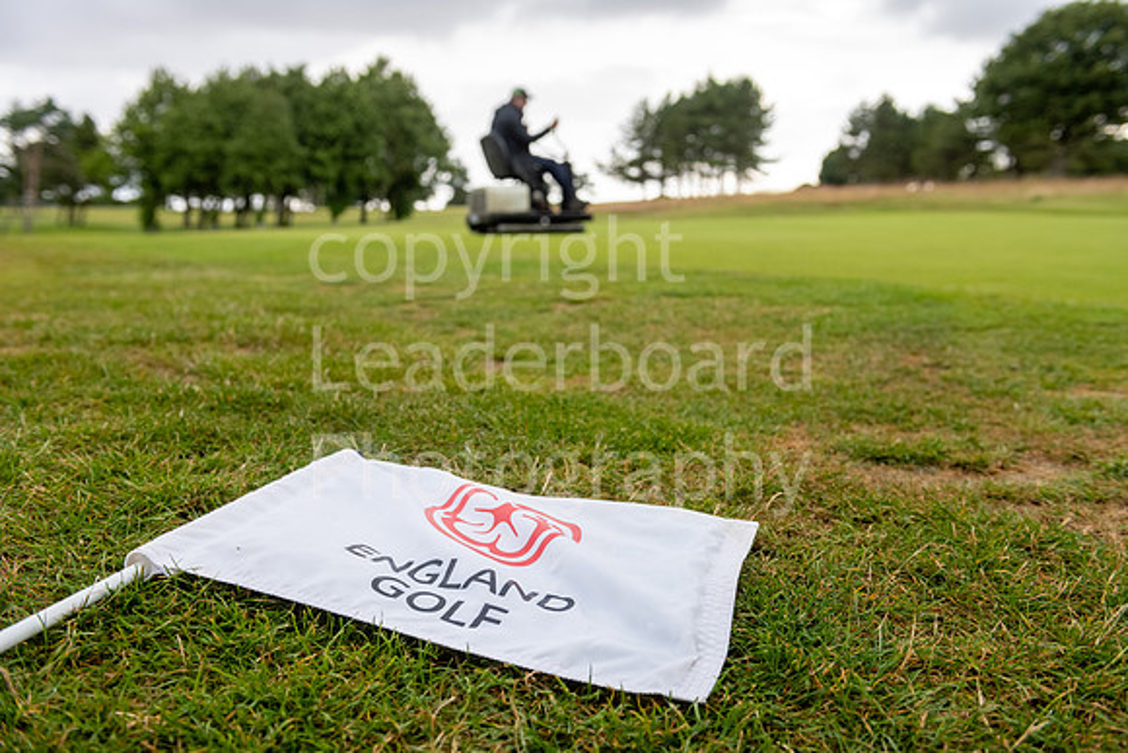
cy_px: 376
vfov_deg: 41.1
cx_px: 564
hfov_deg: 58.7
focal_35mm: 32
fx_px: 1003
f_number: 4
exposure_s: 1/500
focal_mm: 32
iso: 640
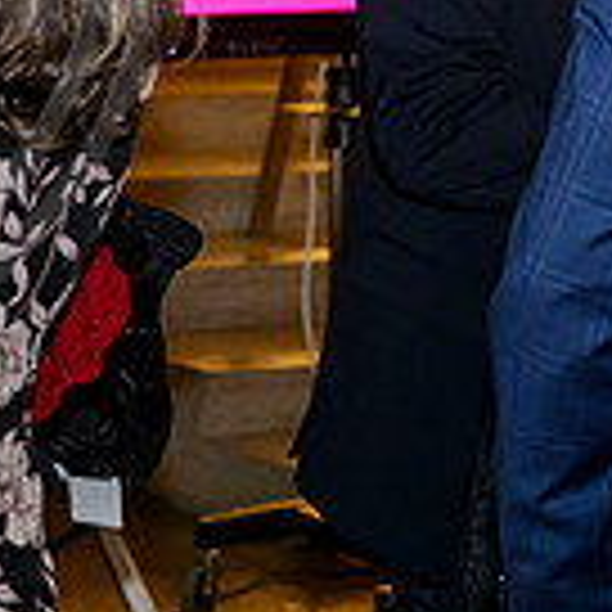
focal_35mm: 185
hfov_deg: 9.2
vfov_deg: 9.4
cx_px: -302
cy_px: -79
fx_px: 3700
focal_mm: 51
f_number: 4
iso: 6400
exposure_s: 1/125
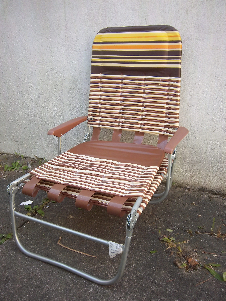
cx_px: 113
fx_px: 244
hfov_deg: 49.7
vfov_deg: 63.4
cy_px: 150
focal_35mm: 28
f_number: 3.5
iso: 64
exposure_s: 1/50
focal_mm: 5.1
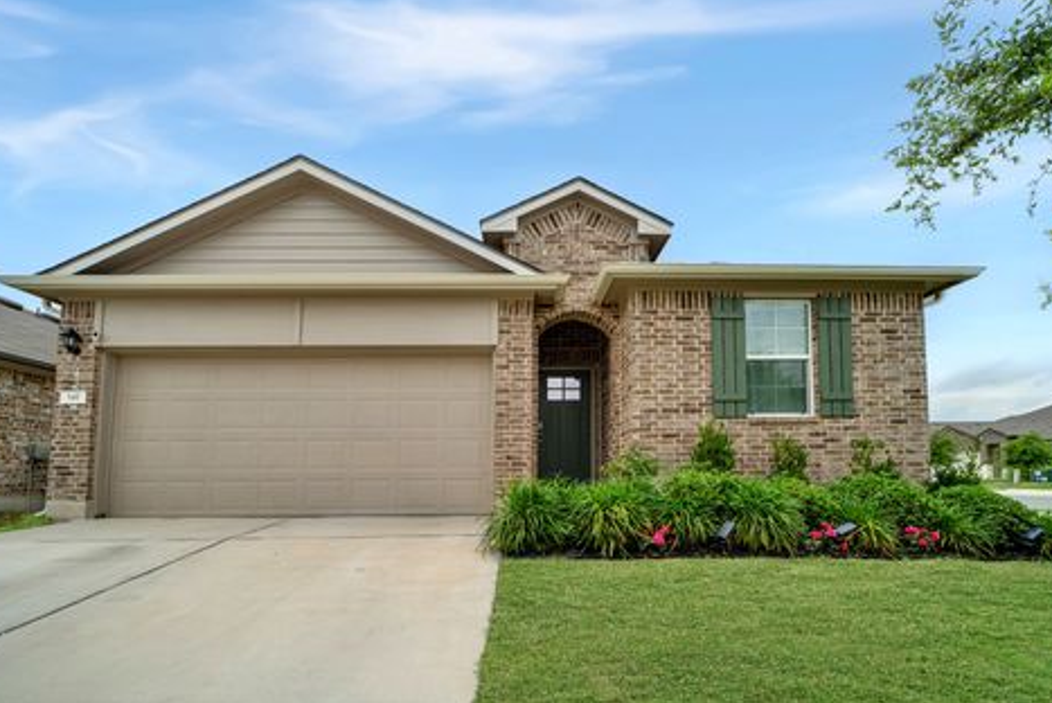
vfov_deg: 77.3
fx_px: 439
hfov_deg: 100.4
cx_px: 532
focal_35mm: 15
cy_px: 331
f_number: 8
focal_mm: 14
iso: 400
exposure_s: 1/1500
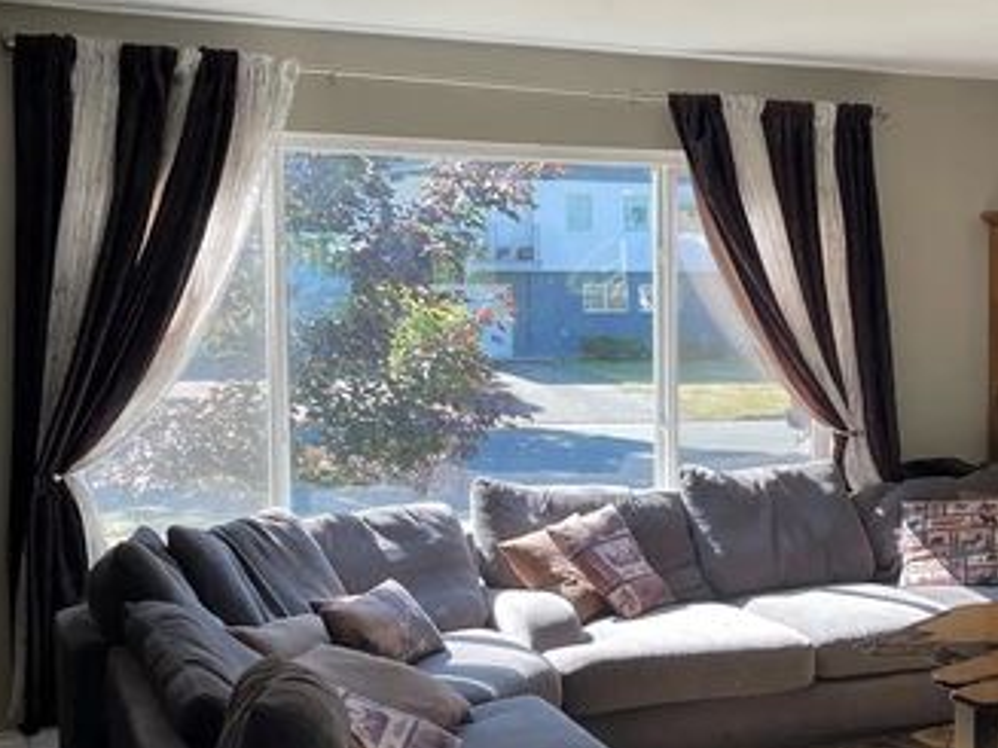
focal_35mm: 49
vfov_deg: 29.7
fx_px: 1412
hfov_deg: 38.2
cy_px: 357
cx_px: 711
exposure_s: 1/122
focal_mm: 5.1
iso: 32
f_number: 1.6
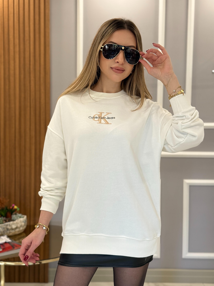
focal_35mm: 48
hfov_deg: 30.3
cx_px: 107
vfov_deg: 39.7
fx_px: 396
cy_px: 143
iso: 100
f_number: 1.78
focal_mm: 6.76
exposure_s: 1/121
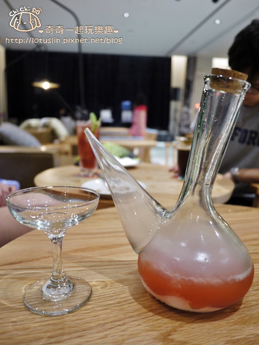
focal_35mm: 28
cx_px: 130
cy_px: 172
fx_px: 279
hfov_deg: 49.7
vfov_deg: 63.4
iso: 400
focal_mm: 14
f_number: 2.5
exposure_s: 1/8
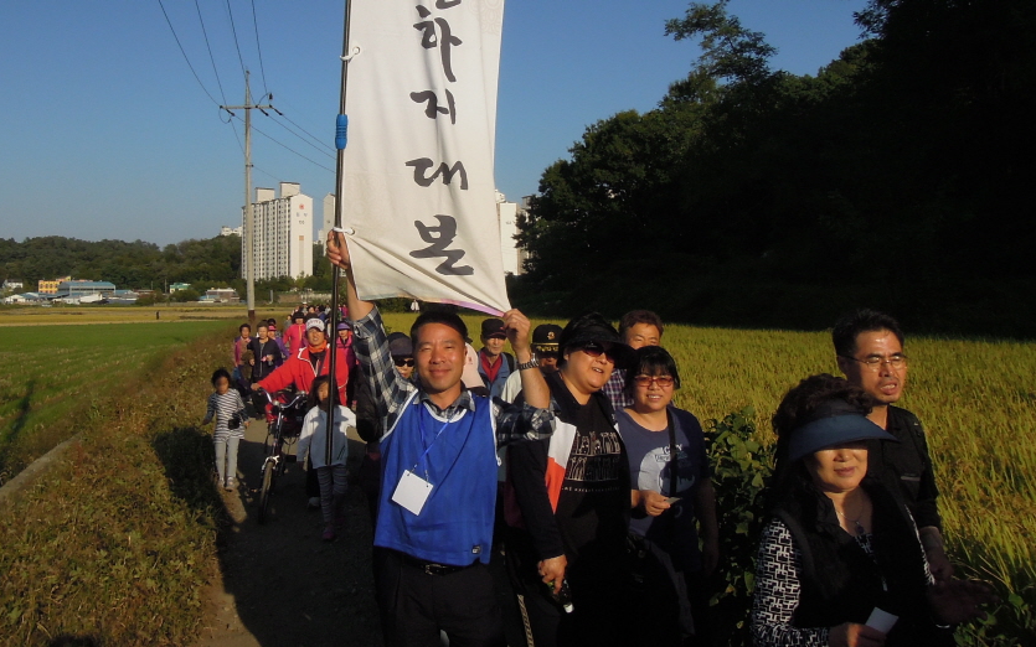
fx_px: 932
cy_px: 196
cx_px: 380
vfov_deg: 37.7
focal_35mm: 33
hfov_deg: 57.3
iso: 160
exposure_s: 1/1250
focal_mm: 4.3
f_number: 5.6
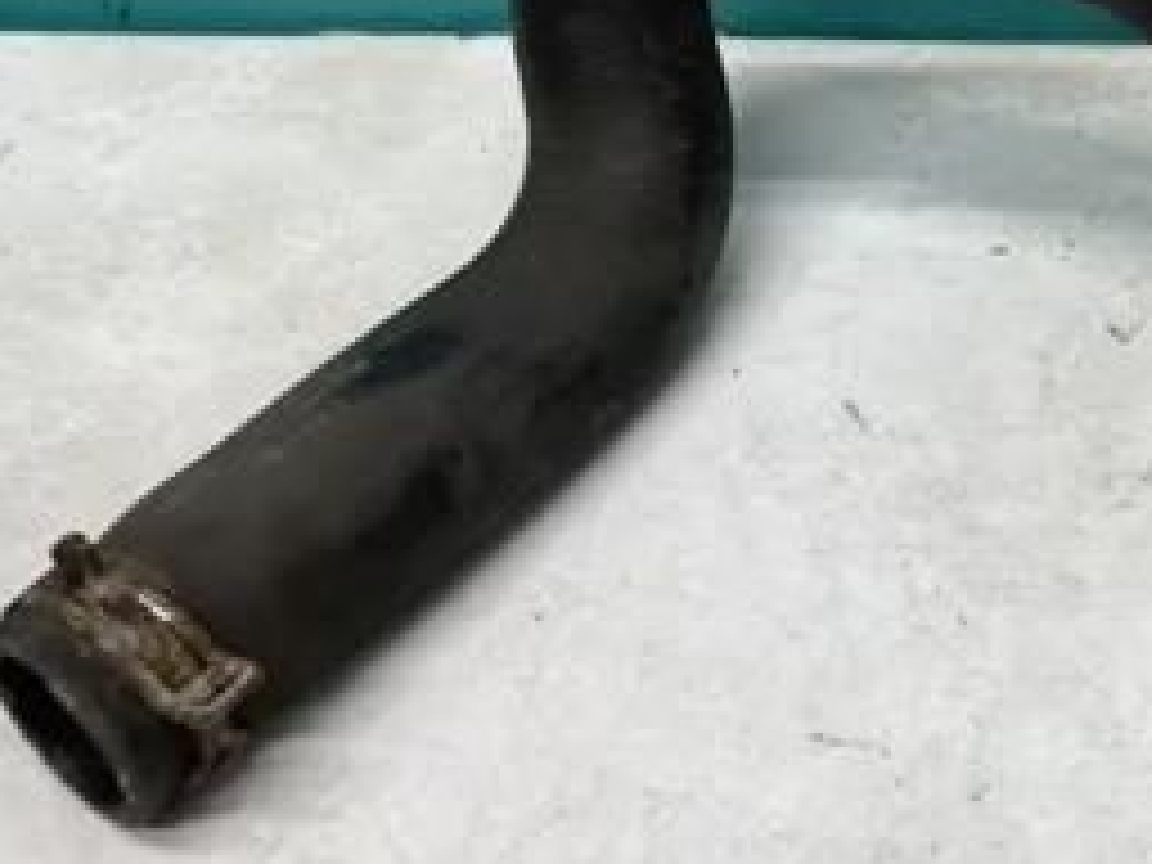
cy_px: 9
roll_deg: +1.9
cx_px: 1112
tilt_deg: -31.3
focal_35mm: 65
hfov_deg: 28.3
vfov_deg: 21.8
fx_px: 2163
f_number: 1.6
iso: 80
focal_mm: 4.2
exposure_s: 1/100
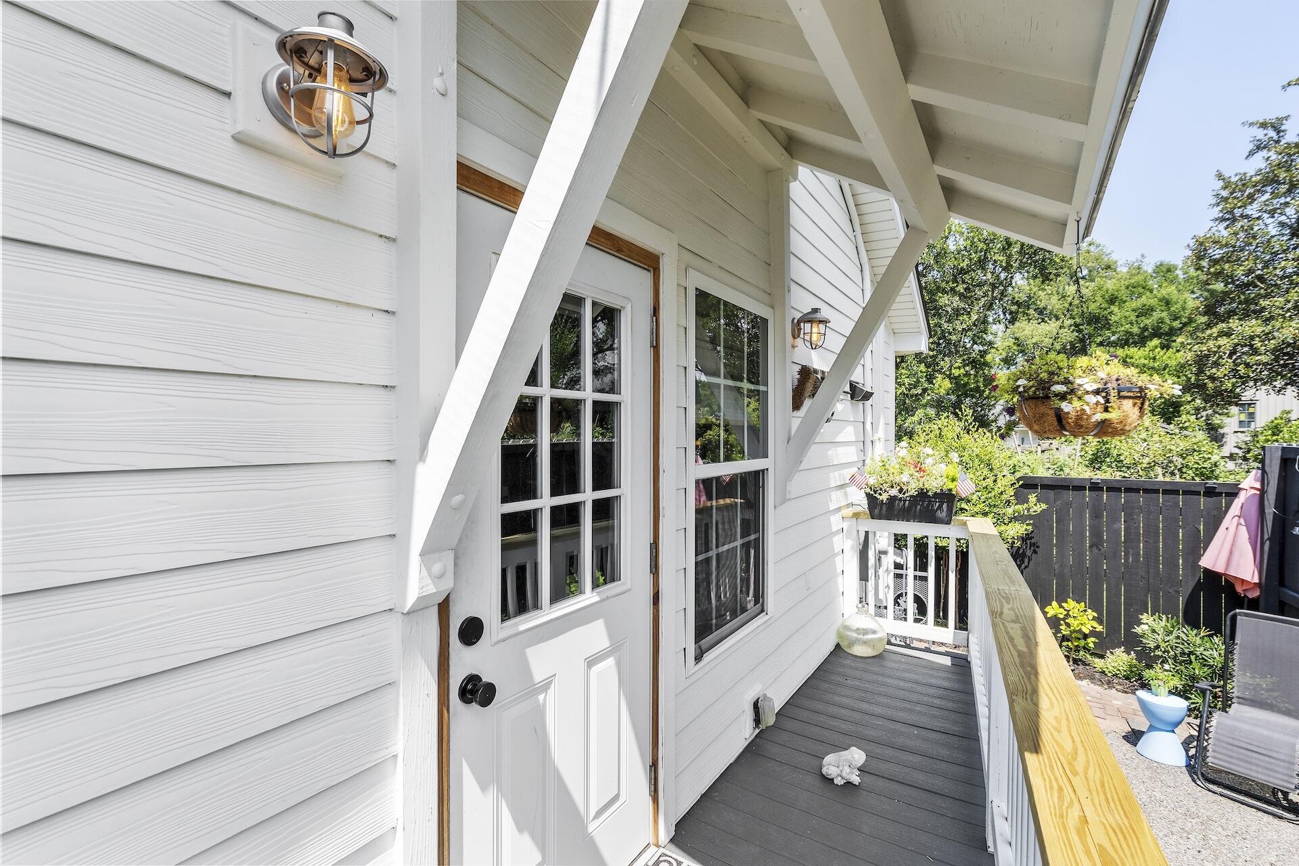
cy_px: 433
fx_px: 577
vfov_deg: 73.7
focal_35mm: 16
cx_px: 650
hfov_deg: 96.7
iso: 100
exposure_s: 1/200
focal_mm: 16
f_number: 7.1
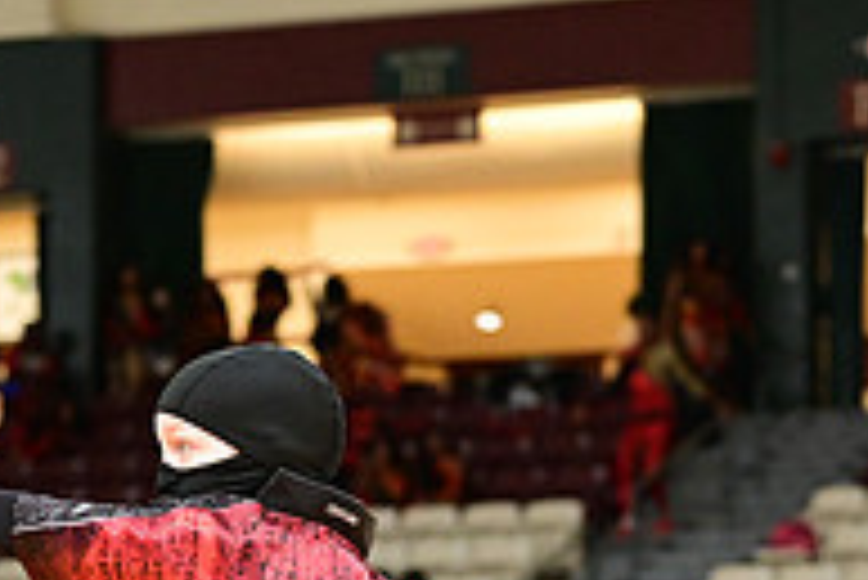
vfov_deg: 6.5
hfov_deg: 9.8
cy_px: 791
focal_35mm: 210
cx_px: 661
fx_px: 5067
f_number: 3.2
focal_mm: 70
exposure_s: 1/1000
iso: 6400
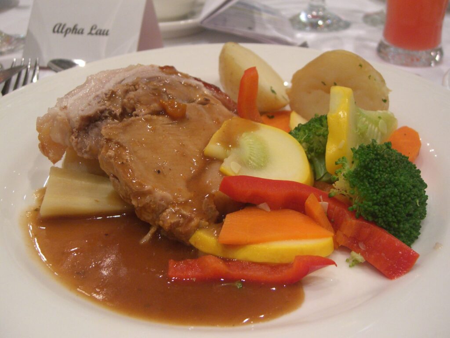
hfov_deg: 49.0
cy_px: 169
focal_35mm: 38
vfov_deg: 37.7
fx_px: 494
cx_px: 225
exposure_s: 1/25
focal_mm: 7.9
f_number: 2.8
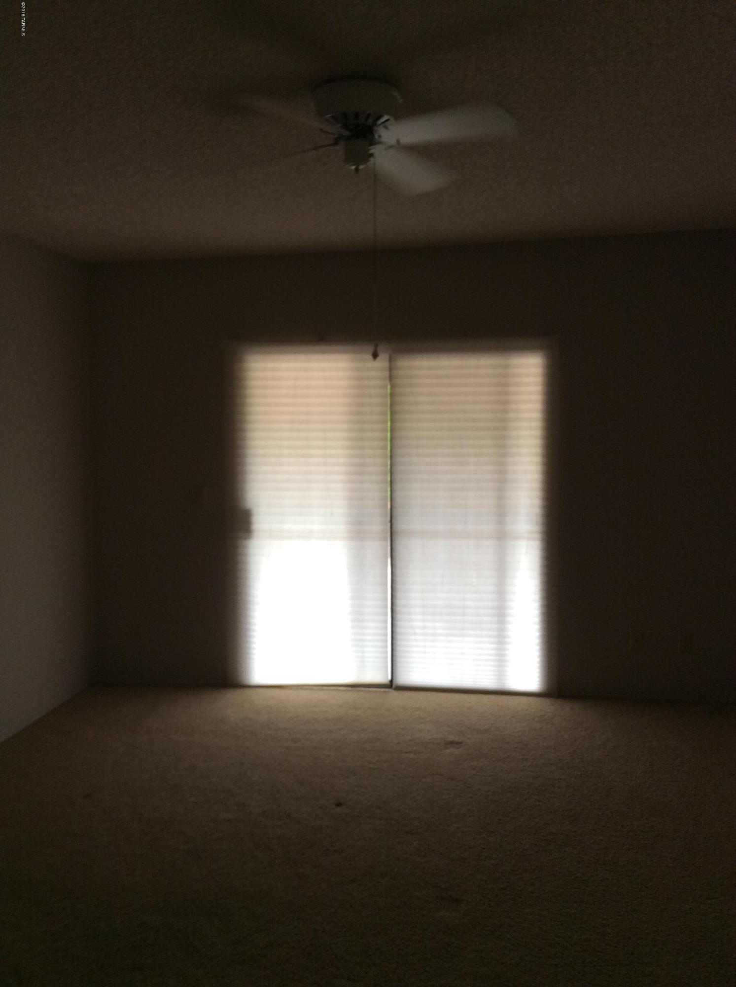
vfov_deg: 56.9
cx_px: 368
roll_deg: +0.6
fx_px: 910
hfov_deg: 44.0
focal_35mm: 32
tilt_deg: -3.6
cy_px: 494
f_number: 2.4
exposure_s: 1/24
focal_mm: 3.3
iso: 64
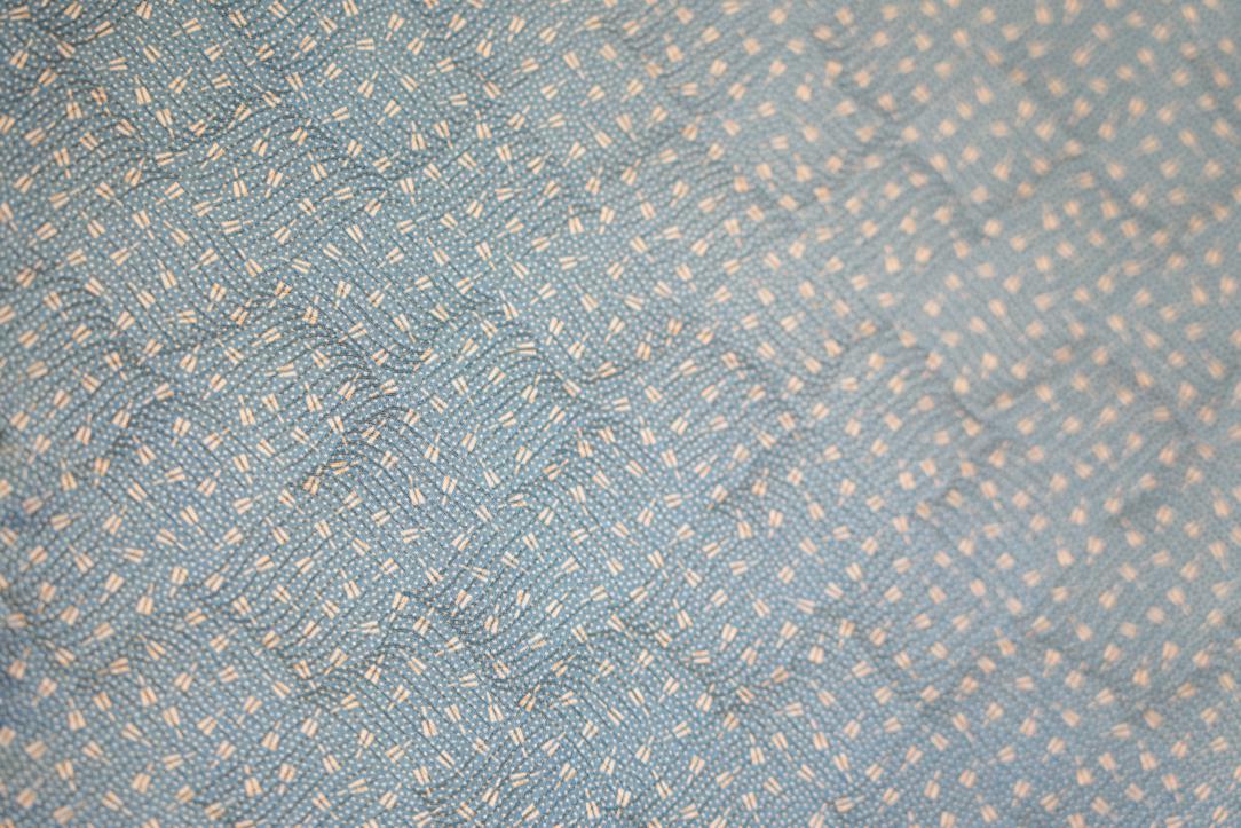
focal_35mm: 105
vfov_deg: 13.0
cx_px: 620
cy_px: 414
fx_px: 3620
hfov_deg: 19.5
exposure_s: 1/125
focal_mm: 105
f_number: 4
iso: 2000
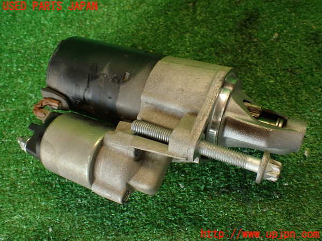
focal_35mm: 32
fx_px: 298
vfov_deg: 44.2
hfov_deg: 56.8
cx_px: 161
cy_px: 120
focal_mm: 5.79
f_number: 2.4
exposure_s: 1/40
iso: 200
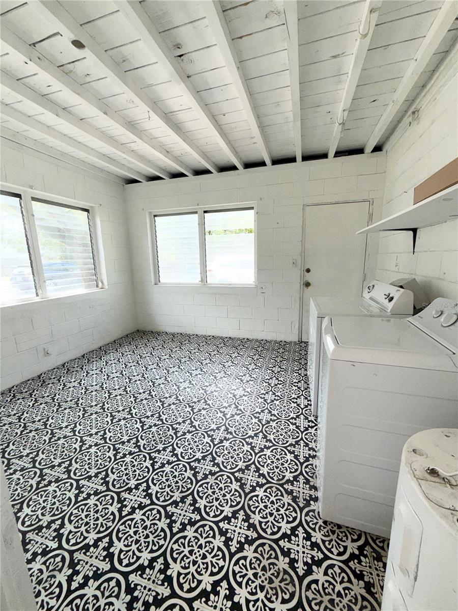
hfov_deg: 85.7
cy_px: 306
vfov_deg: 102.1
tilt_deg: -11.5
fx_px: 247
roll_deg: +0.3
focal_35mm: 14
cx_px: 229
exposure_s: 1/122
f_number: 2.2
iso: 25
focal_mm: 2.22
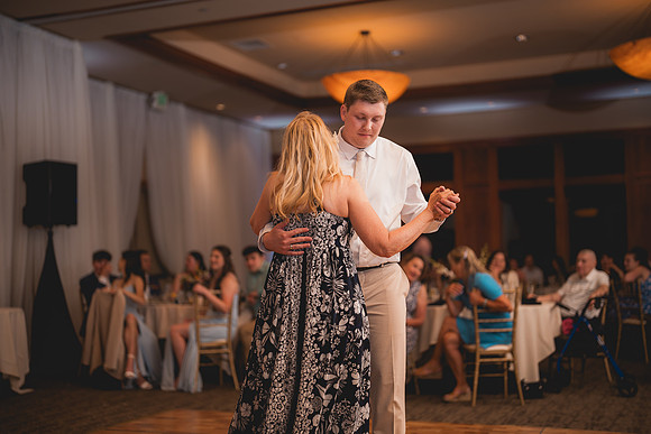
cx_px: 326
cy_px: 217
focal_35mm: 50
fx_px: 904
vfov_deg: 27.0
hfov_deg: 39.6
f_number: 1.2
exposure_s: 1/250
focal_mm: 50
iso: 125
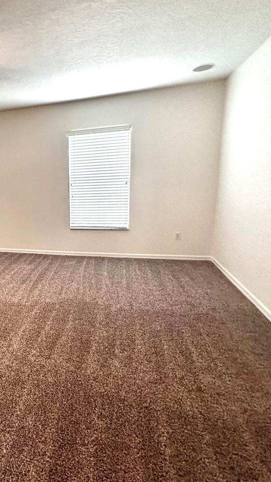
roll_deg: +3.2
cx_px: 15
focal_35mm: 23
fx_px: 294
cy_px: 233
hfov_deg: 44.0
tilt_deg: -9.8
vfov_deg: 78.7
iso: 200
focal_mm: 2.22
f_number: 2.2
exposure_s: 1/60
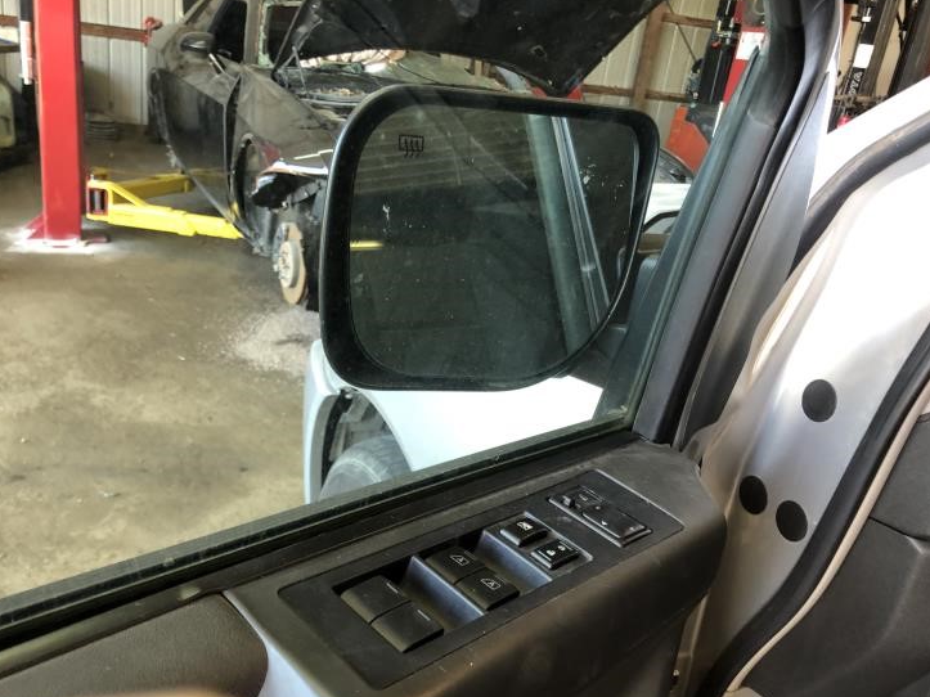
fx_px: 833
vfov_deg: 45.4
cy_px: 377
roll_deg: -6.2
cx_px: 423
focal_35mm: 31
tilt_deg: -23.3
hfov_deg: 58.3
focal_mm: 3.99
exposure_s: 1/15
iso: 50
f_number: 1.8
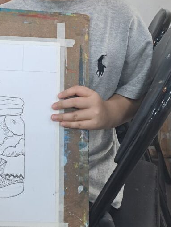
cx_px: 32
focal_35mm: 49
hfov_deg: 29.0
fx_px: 322
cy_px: 68
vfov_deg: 38.3
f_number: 1.8
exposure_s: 1/60
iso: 160
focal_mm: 4.65
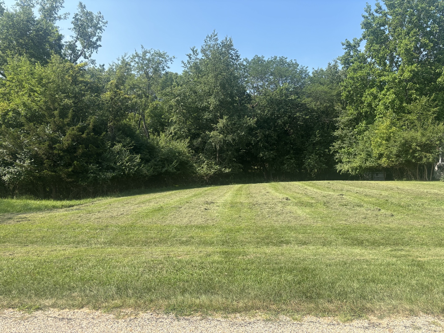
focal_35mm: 26
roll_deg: +0.2
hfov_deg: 67.3
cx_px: 222
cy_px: 166
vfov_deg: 53.1
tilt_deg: -2.3
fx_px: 333
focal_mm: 5.96
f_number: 1.6
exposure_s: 1/1783
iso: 50
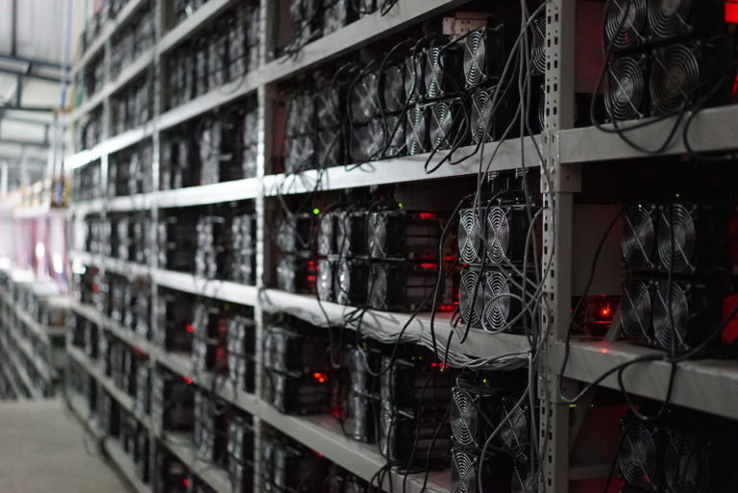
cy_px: 246
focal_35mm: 55
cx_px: 369
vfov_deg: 24.7
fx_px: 1128
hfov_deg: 36.2
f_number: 2
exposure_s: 1/160
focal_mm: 55
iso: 12800
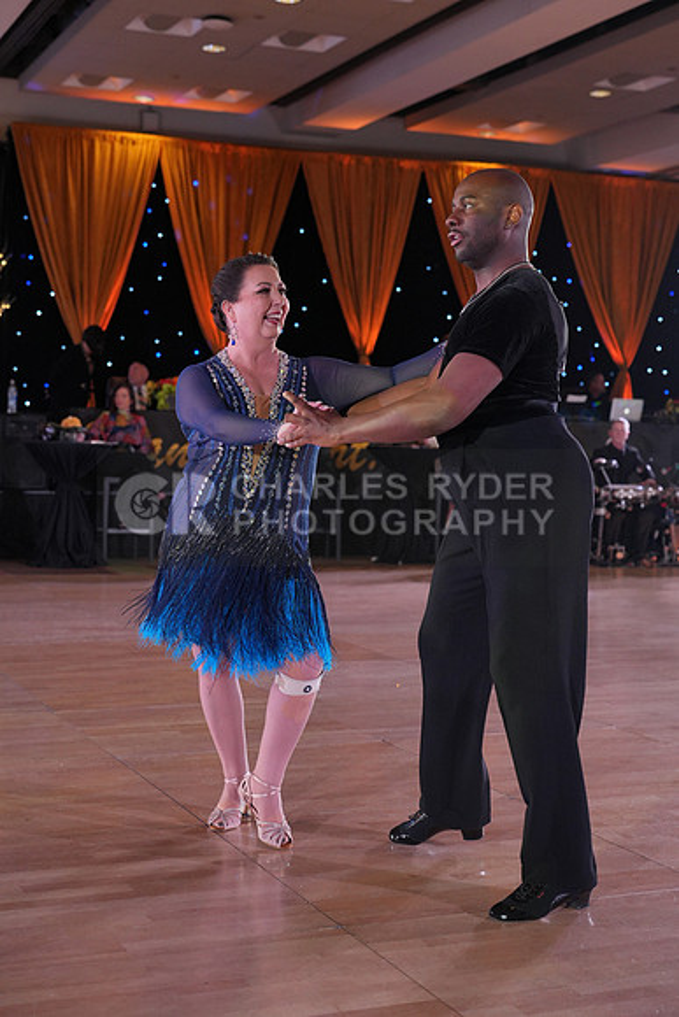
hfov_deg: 24.6
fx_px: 1555
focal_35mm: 55
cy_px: 508
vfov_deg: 36.2
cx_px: 340
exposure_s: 1/400
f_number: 4
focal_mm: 55
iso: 1250
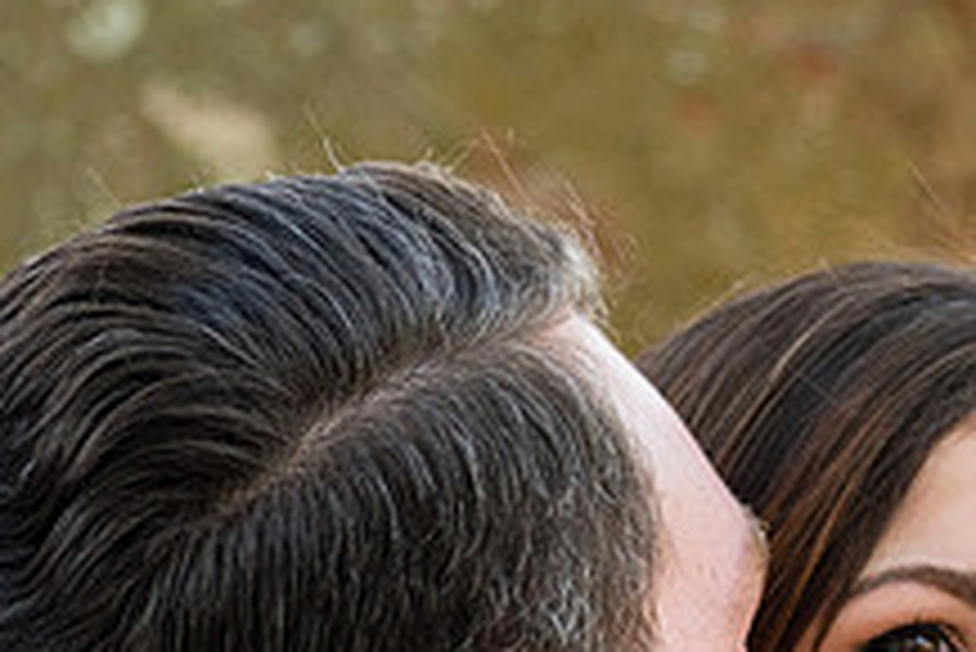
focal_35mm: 329
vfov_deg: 4.2
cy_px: 708
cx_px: 914
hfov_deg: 6.2
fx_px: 8925
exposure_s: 1/250
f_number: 4.8
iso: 400
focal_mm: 82
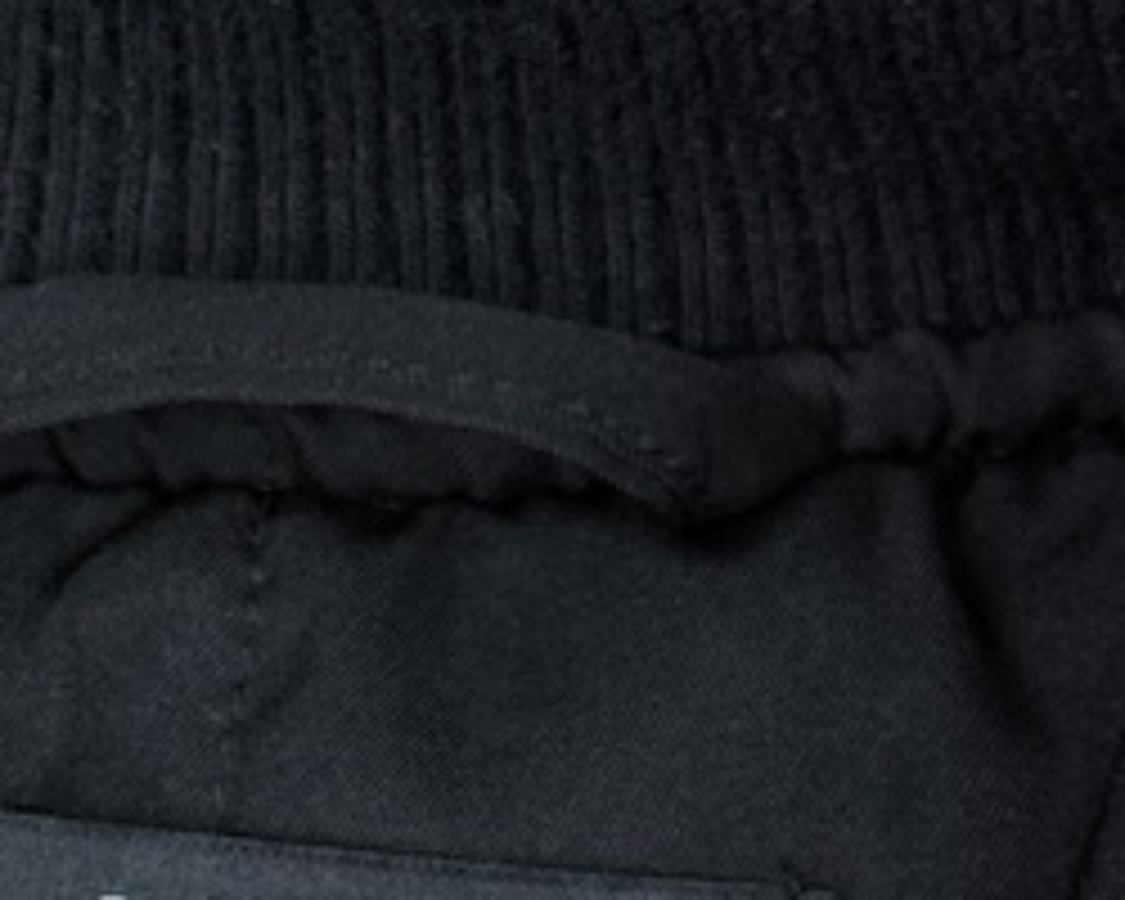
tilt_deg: -58.4
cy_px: 621
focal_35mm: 120
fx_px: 3995
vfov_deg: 12.8
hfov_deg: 15.8
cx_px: 81
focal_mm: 6.76
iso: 50
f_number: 1.78
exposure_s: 1/100
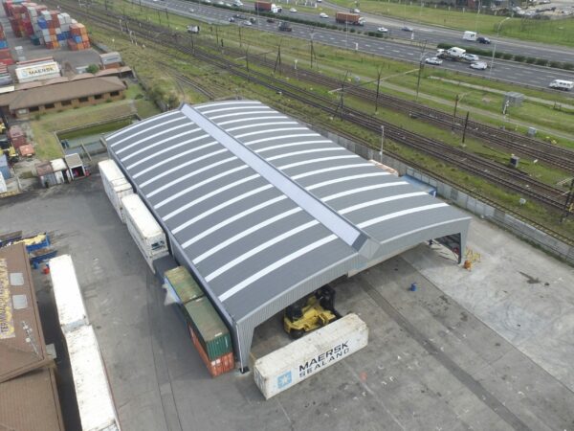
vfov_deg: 66.0
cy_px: 216
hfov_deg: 81.7
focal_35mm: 20
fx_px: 332
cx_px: 287
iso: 100
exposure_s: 1/561
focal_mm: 3.61
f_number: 2.8
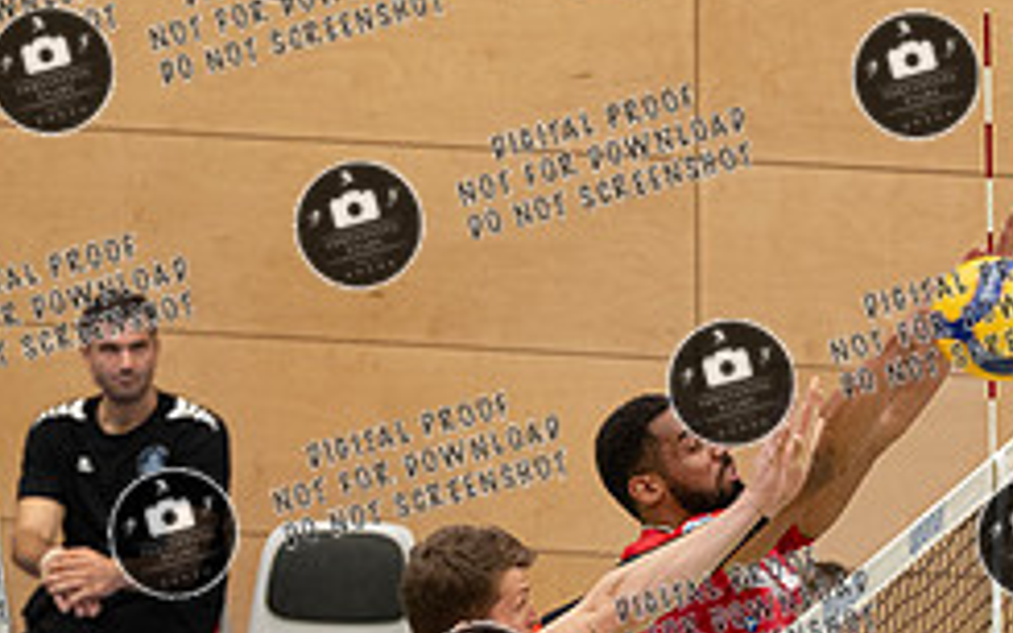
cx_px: 756
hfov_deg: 4.5
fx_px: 12945
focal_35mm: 469
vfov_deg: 2.8
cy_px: 511
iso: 3200
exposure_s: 1/1250
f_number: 3.5
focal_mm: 145
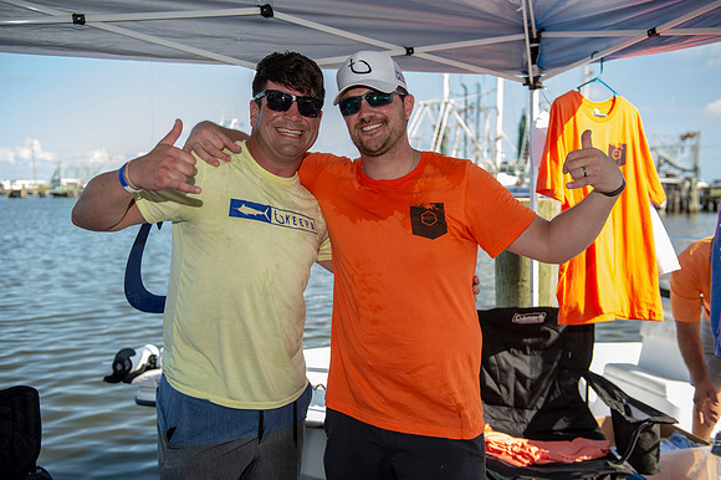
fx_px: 701
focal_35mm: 35
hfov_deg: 54.5
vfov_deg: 37.8
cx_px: 360
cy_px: 240
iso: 50
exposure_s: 1/250
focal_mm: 35
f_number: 3.5
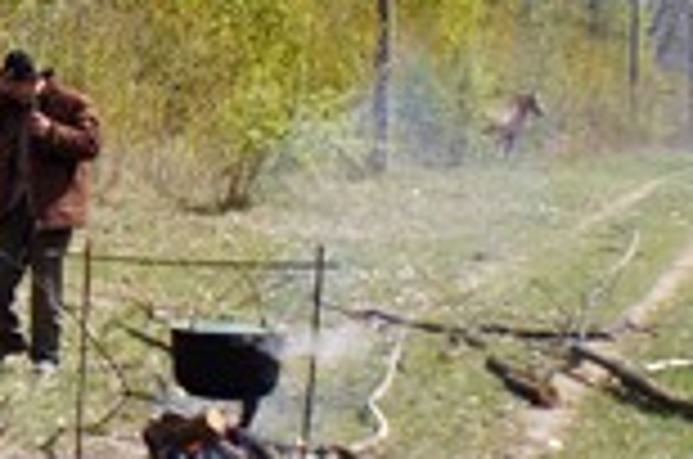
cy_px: 119
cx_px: -216
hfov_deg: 13.2
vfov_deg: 9.1
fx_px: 2882
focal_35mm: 150
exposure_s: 1/125
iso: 100
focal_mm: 22
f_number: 9
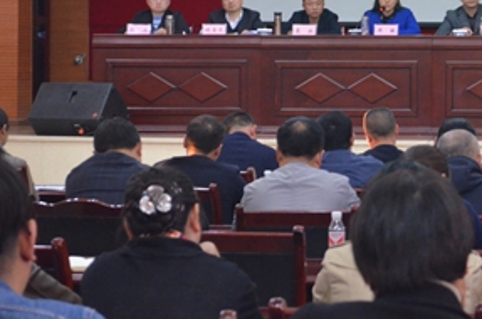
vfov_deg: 11.8
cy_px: 66
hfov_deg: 17.6
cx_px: 410
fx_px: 1536
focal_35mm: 115
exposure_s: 1/15
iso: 3200
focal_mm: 44
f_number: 5.3
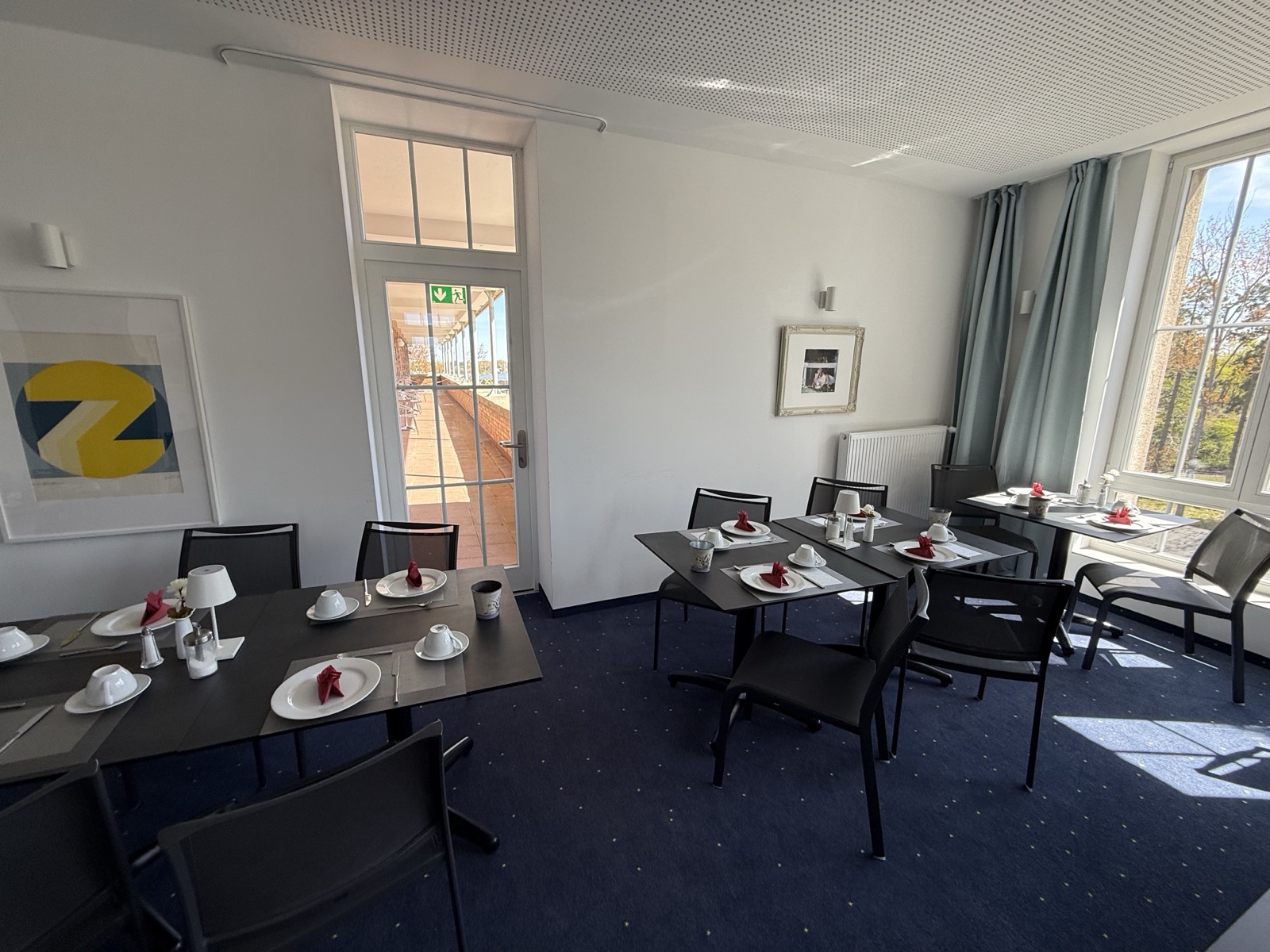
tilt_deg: -12.3
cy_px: 476
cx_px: 635
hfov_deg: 102.1
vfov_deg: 85.7
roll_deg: -0.8
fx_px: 514
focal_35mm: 14
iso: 64
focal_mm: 2.22
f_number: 2.2
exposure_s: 1/186
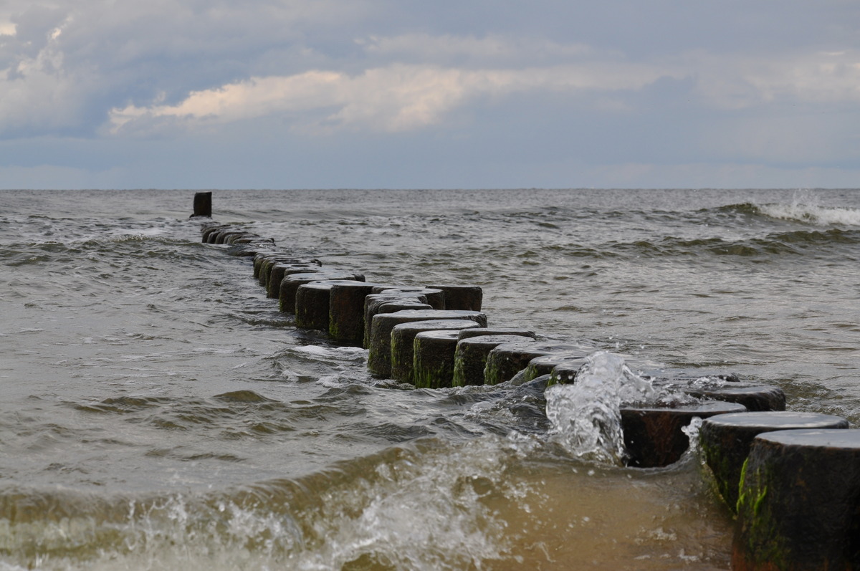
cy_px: 286
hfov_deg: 19.5
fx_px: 2505
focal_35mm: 105
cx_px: 430
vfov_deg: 13.0
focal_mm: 70
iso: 200
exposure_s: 1/400
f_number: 11
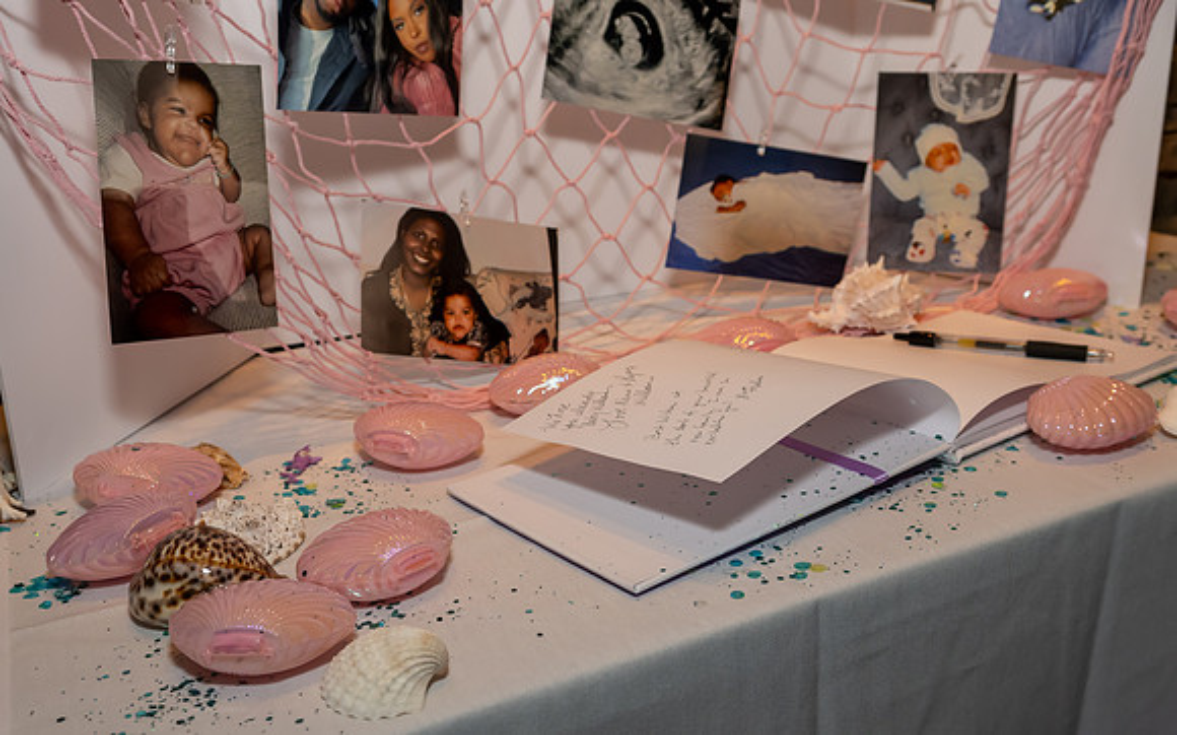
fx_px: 1300
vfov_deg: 31.5
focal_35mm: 41
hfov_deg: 48.7
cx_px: 600
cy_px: 400
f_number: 4.5
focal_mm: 26
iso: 800
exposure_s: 1/250
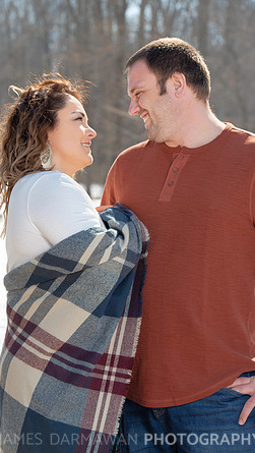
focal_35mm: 127
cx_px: 119
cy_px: 225
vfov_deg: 16.9
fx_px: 1523
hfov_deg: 9.6
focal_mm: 120
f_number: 8
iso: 100
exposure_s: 1/250
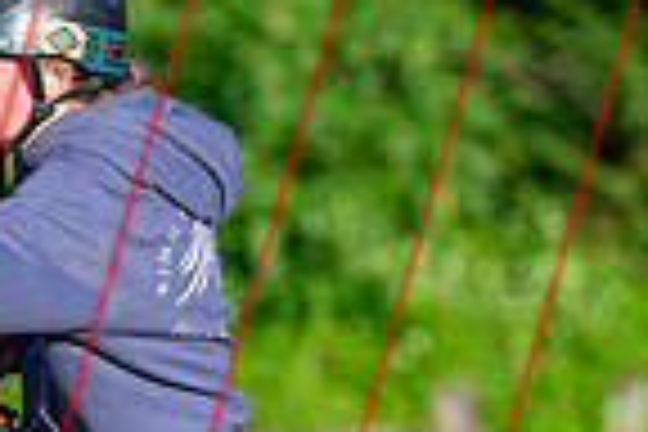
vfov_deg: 1.9
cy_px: 822
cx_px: 119
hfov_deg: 2.8
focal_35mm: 728
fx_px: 13103
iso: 280
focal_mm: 130
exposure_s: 1/2500
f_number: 2.8
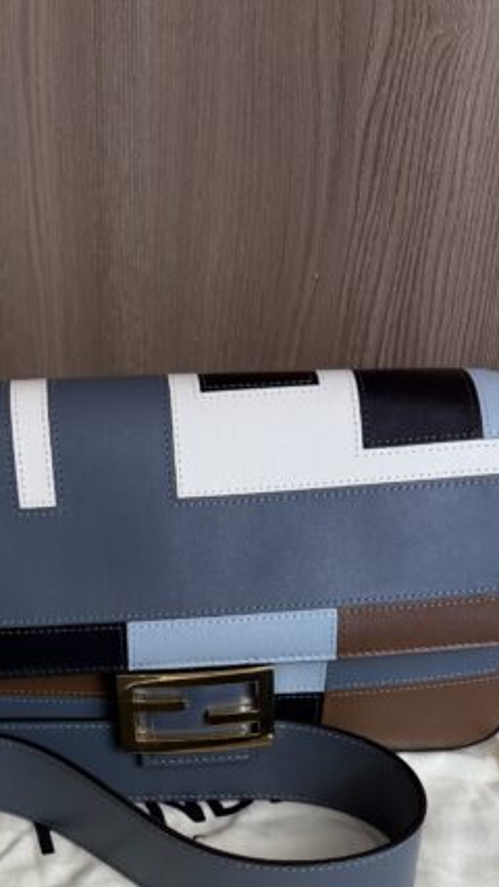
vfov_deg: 39.8
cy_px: 756
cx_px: 154
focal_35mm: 49
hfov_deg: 24.3
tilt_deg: -40.3
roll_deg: -1.3
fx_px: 1153
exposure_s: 1/120
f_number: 1.78
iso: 64
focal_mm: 6.76
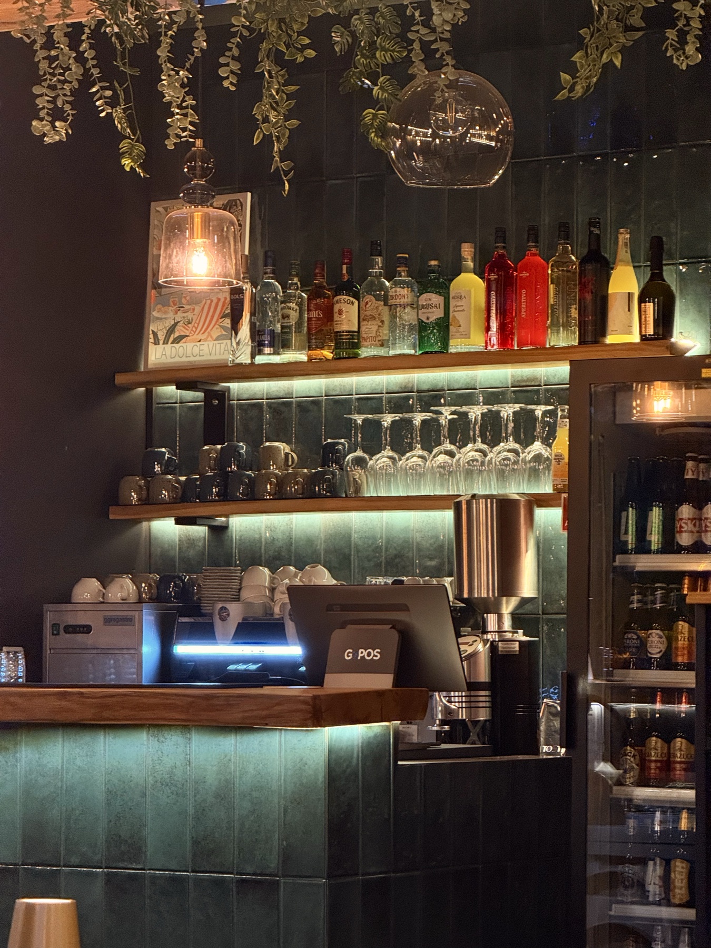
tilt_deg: +2.8
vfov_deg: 16.4
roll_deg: -0.7
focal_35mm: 120
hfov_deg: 12.3
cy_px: 474
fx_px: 3286
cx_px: 356
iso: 400
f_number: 2.8
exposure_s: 1/50
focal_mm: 15.66
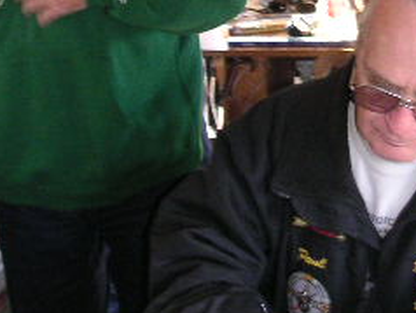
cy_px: -42
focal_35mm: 102
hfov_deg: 18.6
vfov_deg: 14.2
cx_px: 440
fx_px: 1227
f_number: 2.8
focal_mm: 6
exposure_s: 1/45
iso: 160
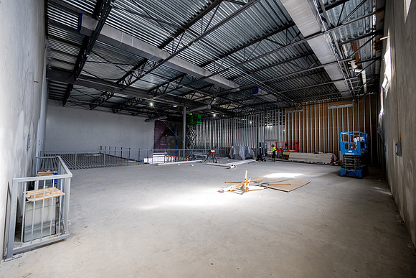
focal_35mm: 14
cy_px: 139
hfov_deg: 104.2
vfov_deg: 81.2
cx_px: 208
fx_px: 162
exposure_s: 1/125
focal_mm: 14
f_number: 4
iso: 500
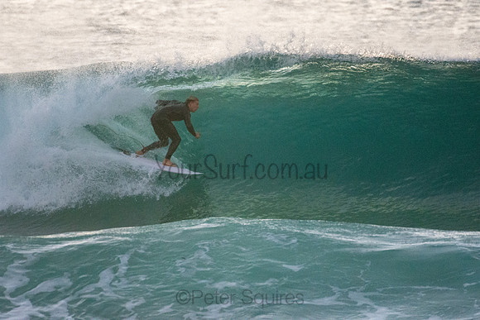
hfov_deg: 2.7
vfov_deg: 1.8
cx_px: 240
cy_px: 160
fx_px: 10002
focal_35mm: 750
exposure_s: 1/1250
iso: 7200
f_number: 5.6
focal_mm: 500
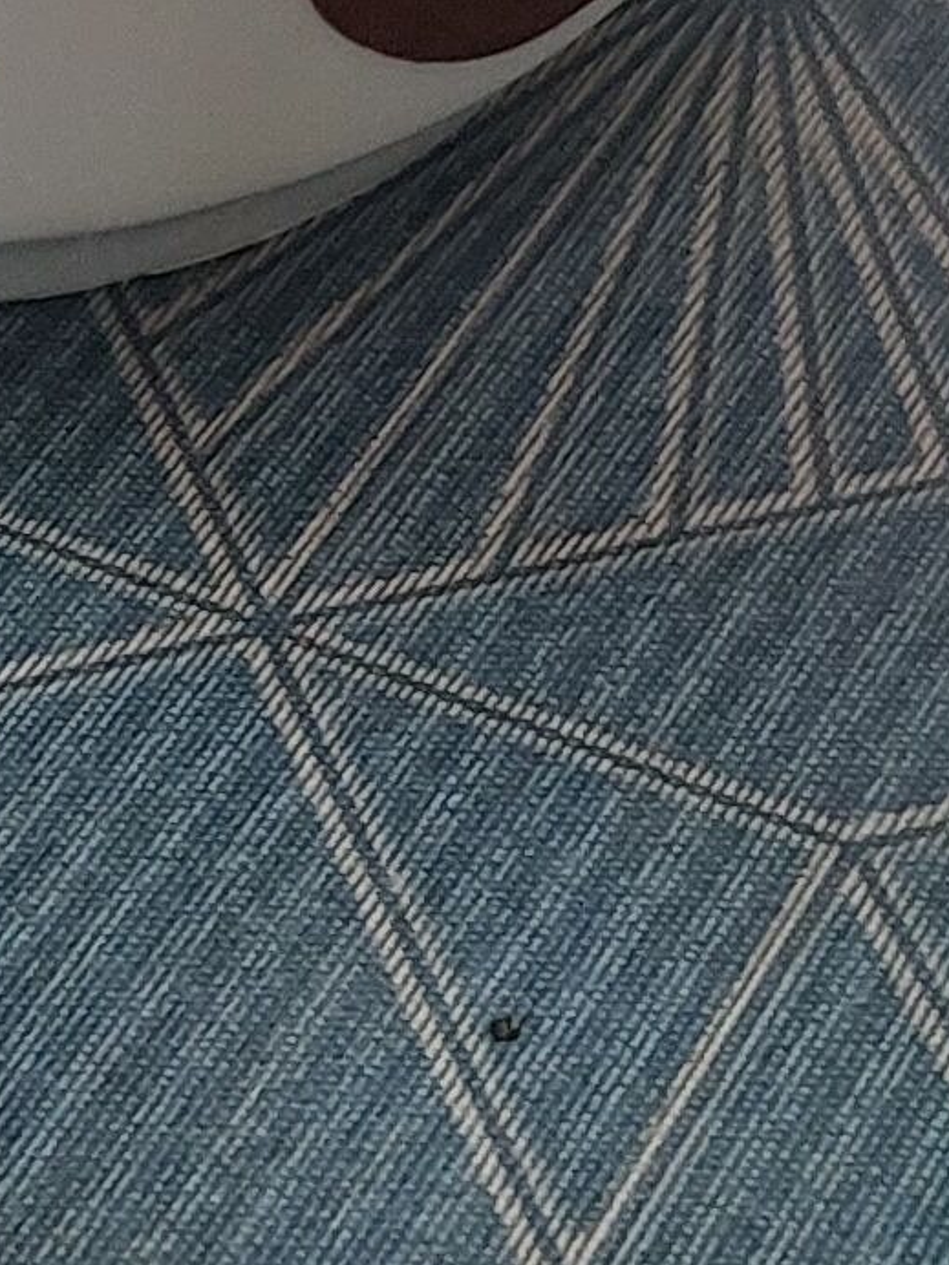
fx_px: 6104
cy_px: 362
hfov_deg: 8.9
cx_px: 133
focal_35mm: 167
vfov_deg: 11.8
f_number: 1.8
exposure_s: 1/50
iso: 250
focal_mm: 5.23
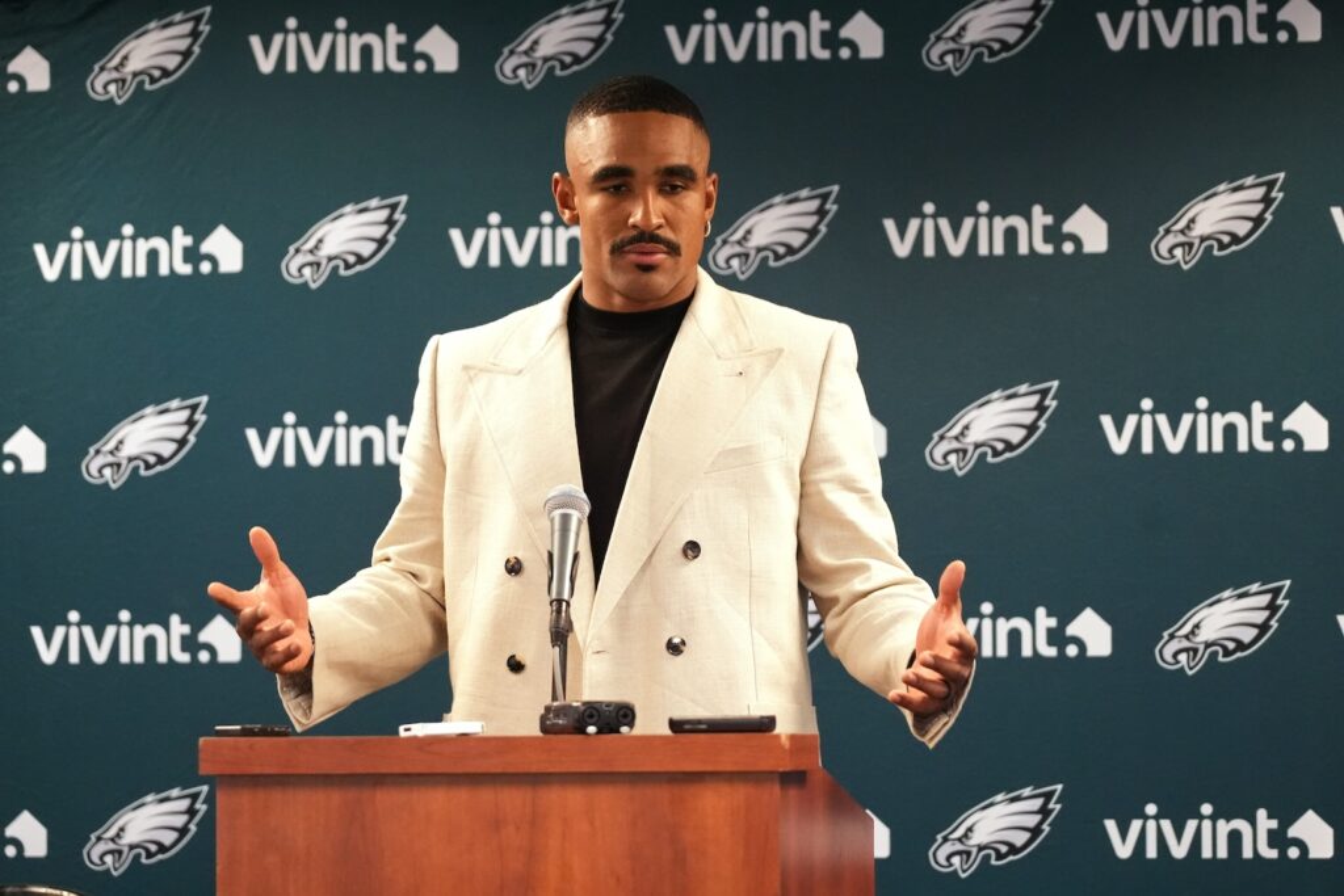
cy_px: 448
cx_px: 672
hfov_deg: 15.0
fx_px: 5115
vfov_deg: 10.0
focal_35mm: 137
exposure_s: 1/200
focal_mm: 137
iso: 6400
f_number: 4
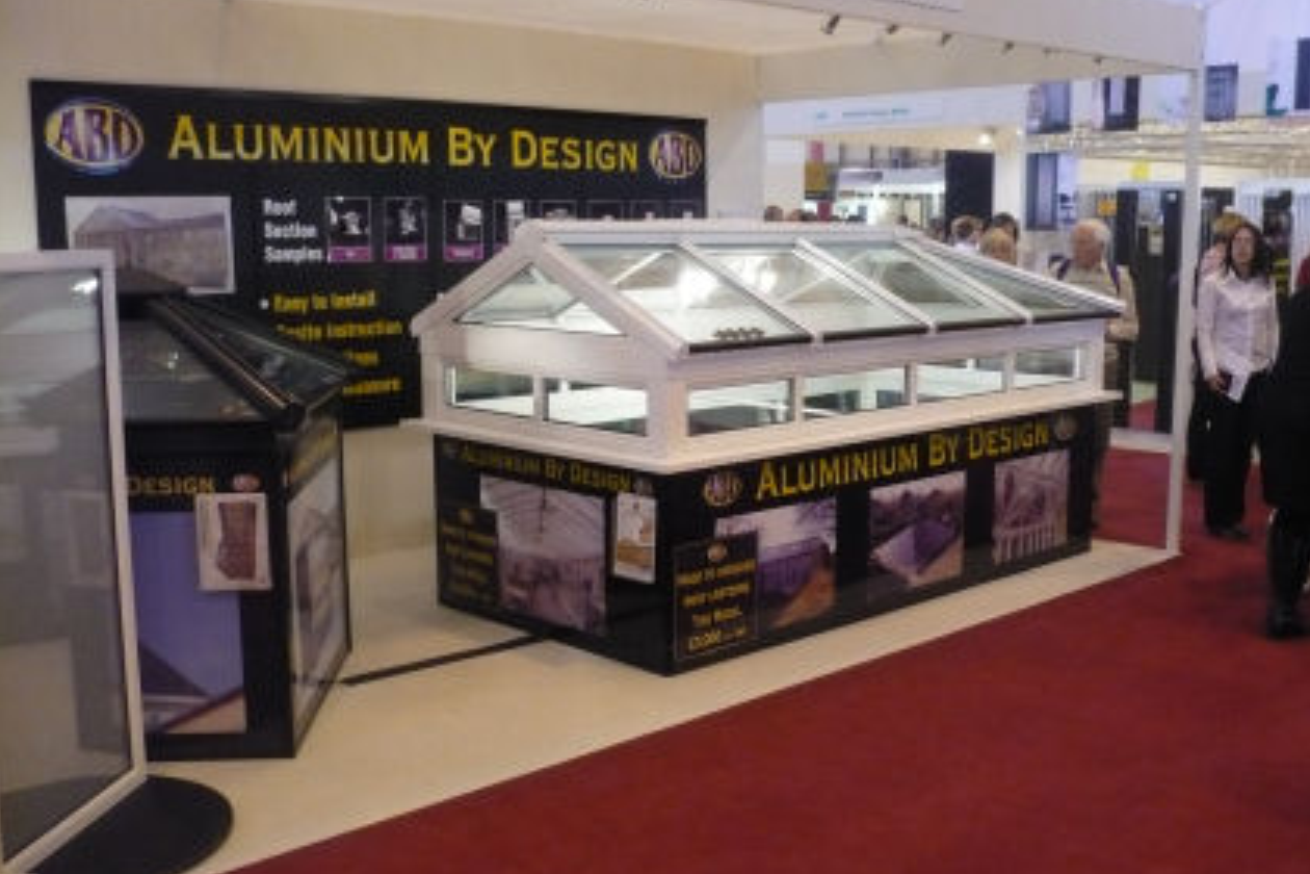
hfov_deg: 49.5
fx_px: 1419
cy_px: 412
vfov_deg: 34.2
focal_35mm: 39
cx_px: 696
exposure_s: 1/30
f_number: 2.8
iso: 400
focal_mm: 5.8
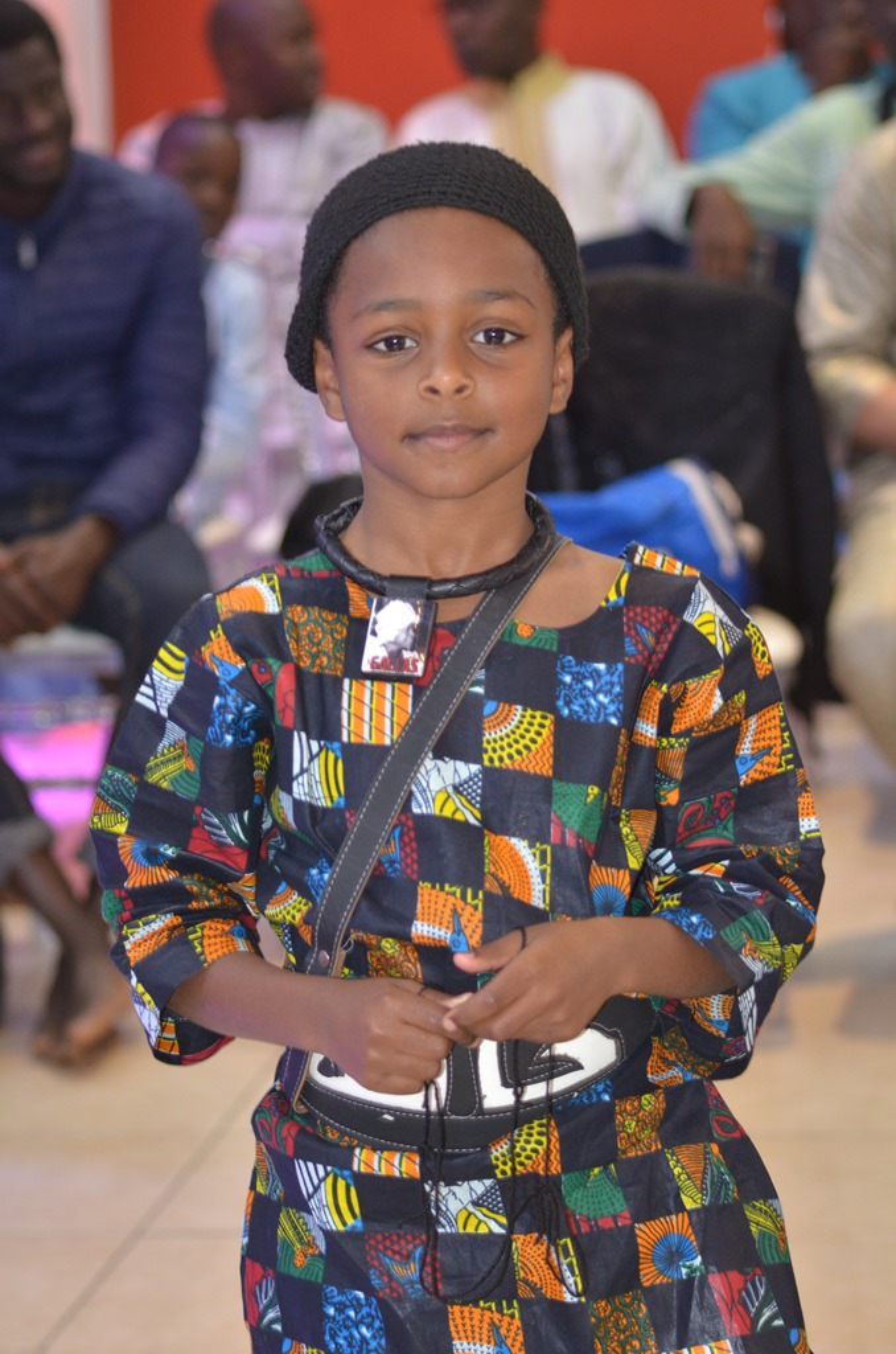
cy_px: 677
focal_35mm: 117
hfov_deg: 11.7
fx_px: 4388
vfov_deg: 17.5
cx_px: 448
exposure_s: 1/60
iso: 800
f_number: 4
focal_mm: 78
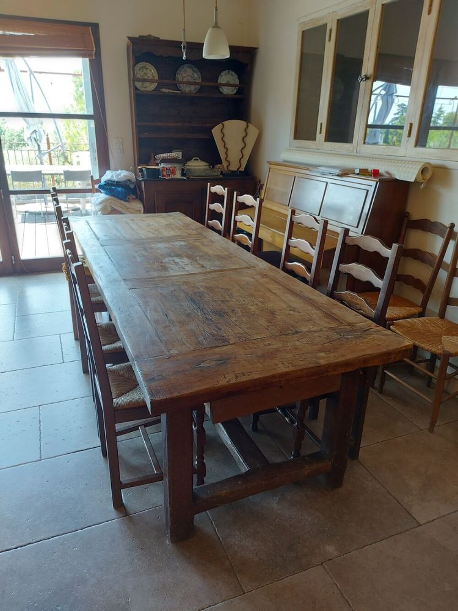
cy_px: 306
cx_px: 229
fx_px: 423
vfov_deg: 71.6
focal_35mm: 24
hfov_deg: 56.8
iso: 100
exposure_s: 1/50
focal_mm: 5.23
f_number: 1.8
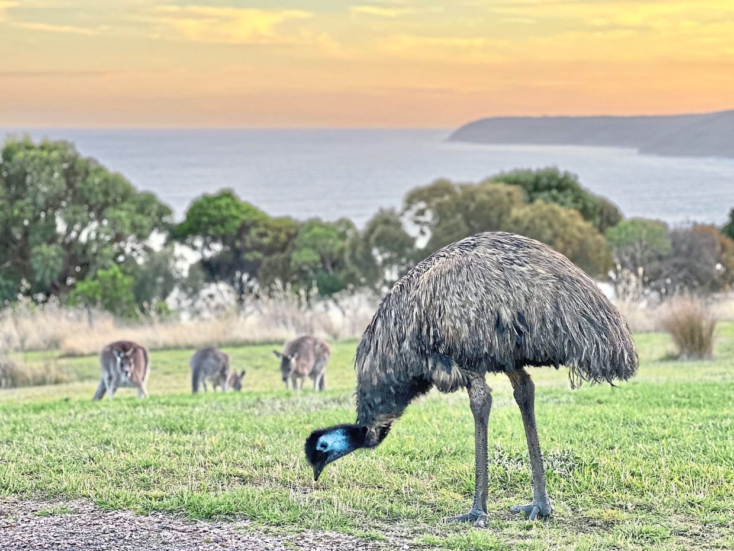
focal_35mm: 77
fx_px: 1633
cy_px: 276
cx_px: 367
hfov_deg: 25.3
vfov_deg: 19.1
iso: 80
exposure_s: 1/121
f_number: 2.8
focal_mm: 9
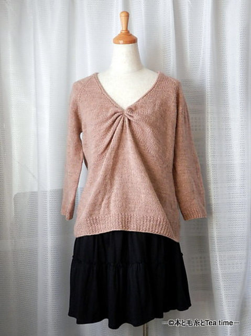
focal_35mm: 40
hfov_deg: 35.9
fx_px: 387
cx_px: 126
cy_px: 168
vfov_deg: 46.8
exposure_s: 1/80
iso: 200
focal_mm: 7.3
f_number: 3.7
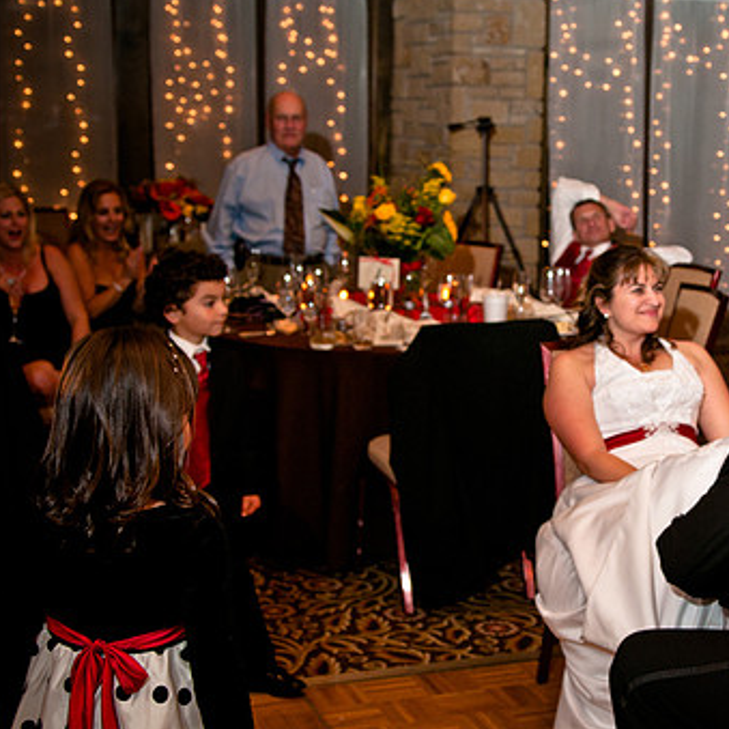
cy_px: 334
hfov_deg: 27.7
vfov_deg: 28.1
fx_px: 1453
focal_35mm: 61
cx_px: 563
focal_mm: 28
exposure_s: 1/160
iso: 400
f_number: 3.2
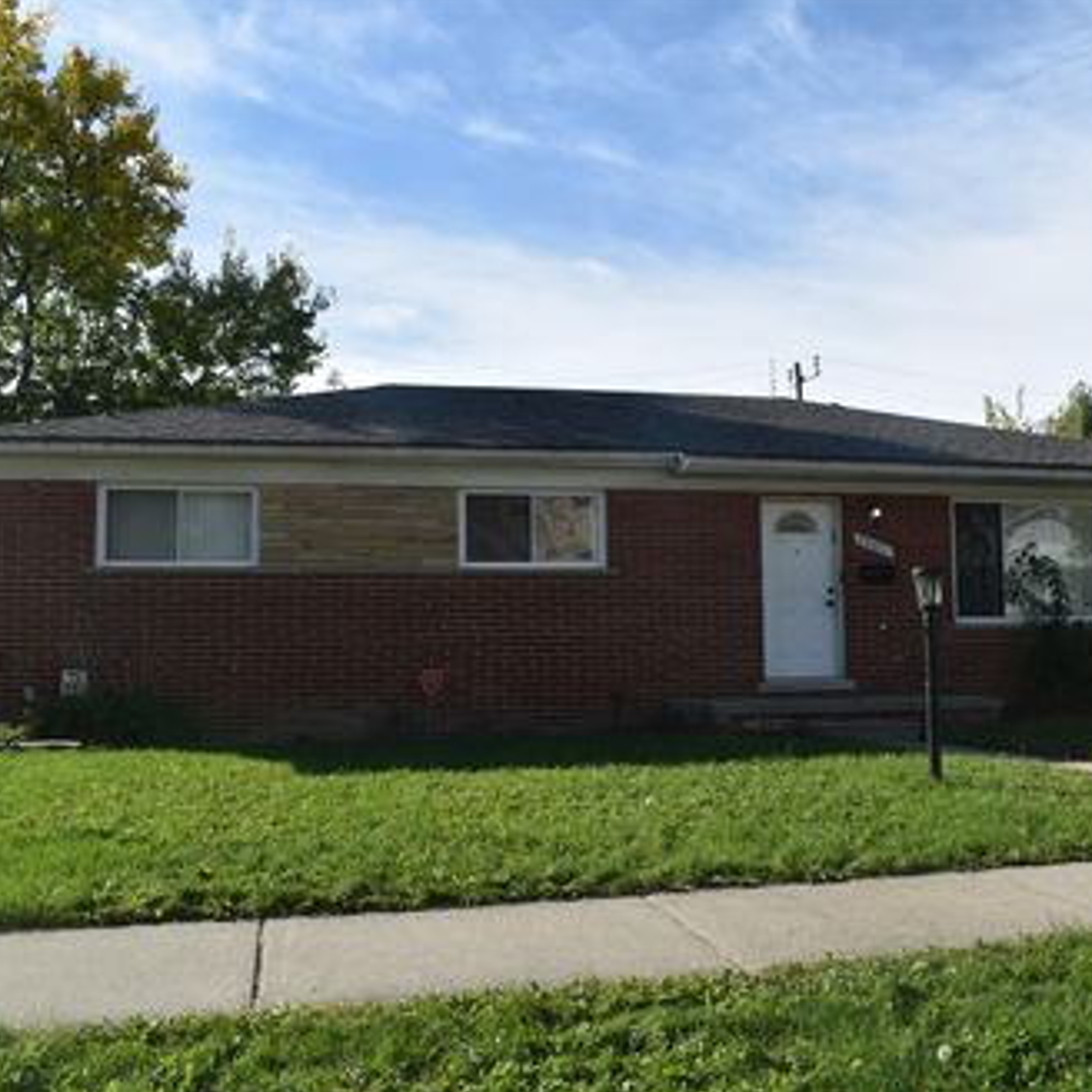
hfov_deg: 47.0
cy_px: 544
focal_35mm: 35
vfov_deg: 47.2
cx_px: 643
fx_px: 1249
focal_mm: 18
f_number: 10
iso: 100
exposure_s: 1/200
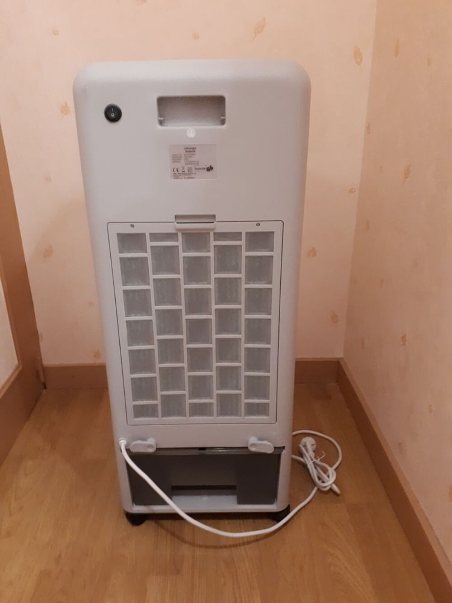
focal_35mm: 27
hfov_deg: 51.4
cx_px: 226
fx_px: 470
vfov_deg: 65.3
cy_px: 302
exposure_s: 1/17
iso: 400
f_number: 1.9
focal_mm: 3.6
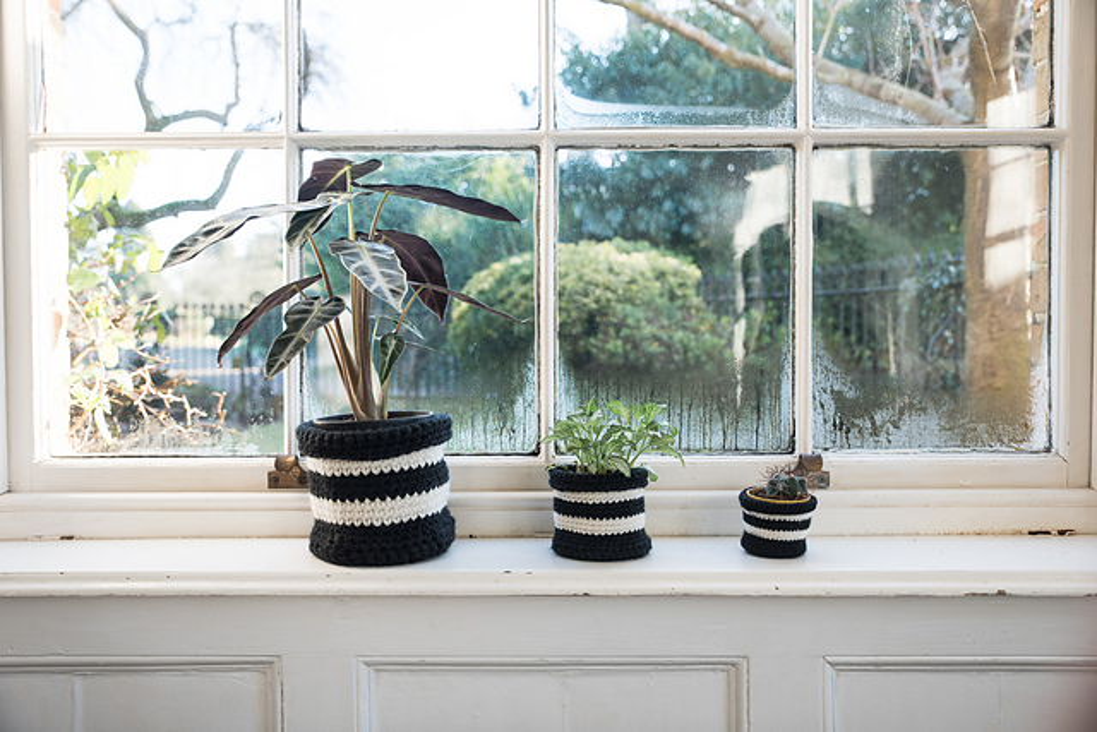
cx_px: 548
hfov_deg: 54.4
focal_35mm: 35
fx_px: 1067
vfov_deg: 37.9
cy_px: 366
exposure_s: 1/200
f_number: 4.5
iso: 500
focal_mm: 35
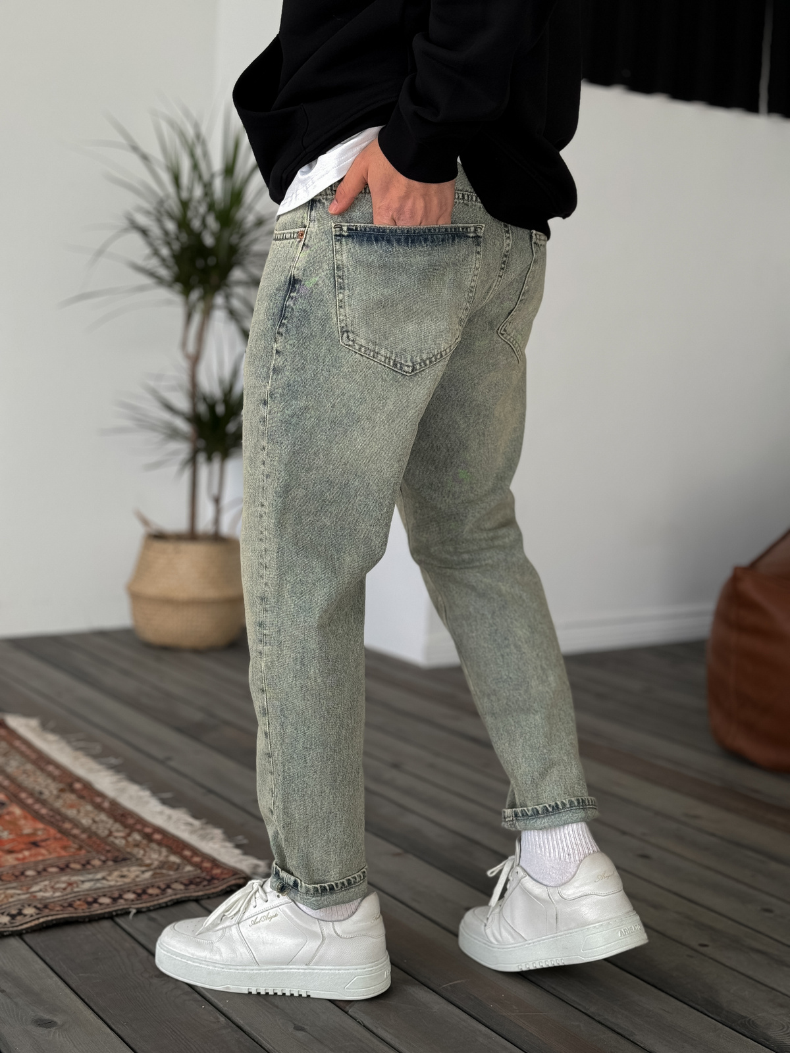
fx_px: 1461
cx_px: 395
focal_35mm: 48
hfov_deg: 30.3
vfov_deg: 39.7
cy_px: 526
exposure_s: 1/160
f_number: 1.8
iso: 64
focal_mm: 6.86
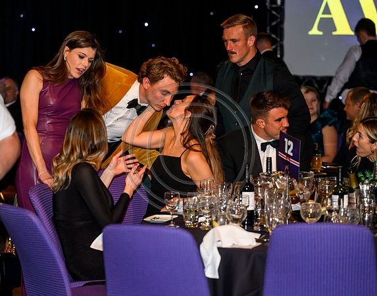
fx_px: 1184
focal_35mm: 107
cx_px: 155
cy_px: 148
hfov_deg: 18.1
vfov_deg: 14.2
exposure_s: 1/160
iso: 2500
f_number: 3.2
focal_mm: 96
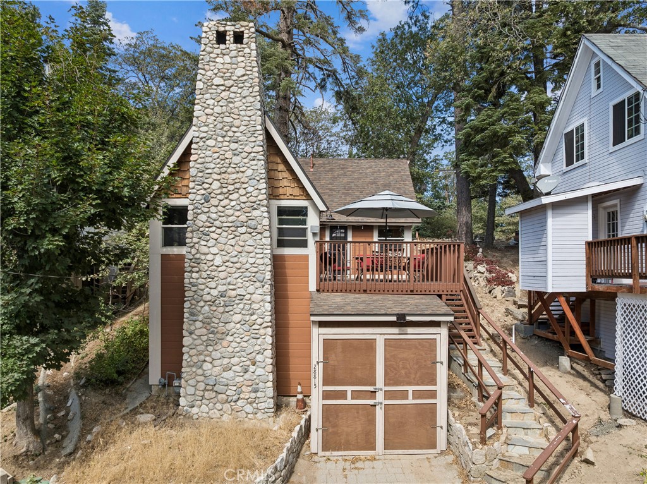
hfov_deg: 71.6
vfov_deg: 56.7
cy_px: 242
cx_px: 324
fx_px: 448
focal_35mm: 24
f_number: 2.8
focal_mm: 12.3
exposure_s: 1/40
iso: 100
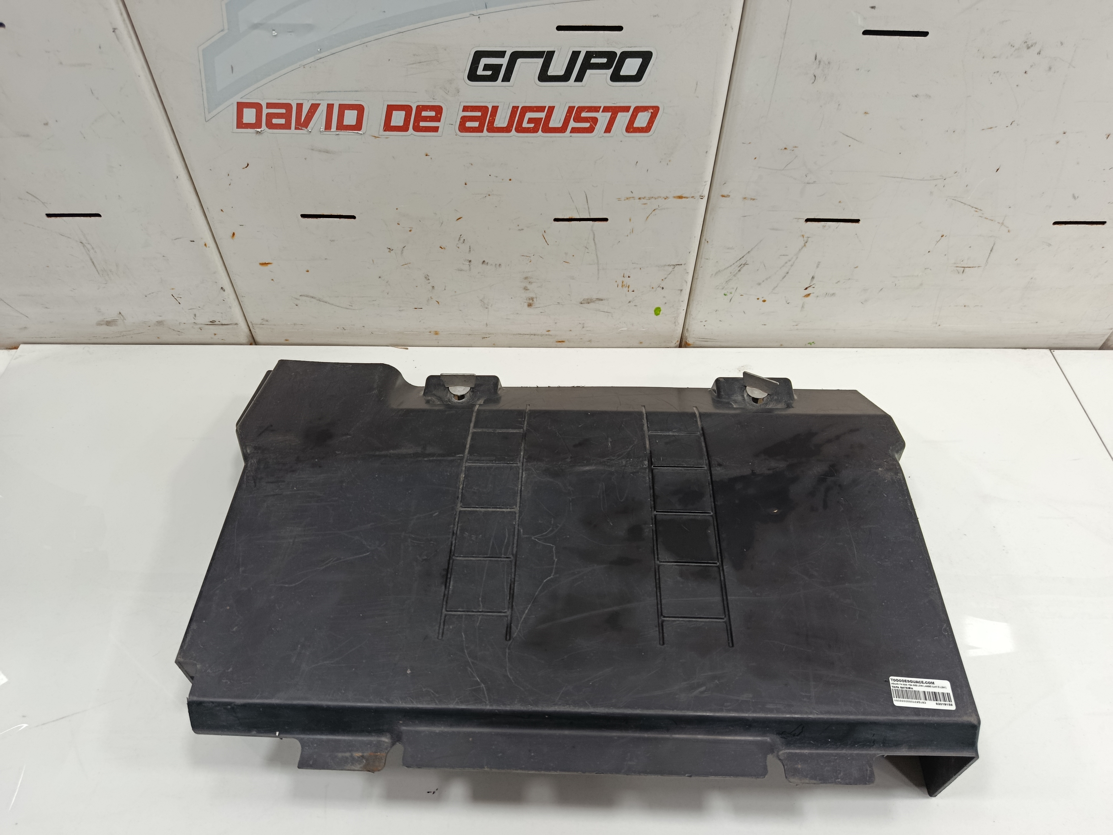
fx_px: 772
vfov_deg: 56.8
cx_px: 556
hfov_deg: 71.6
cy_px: 418
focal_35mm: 24
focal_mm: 5.24
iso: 631
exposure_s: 1/50
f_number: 1.7
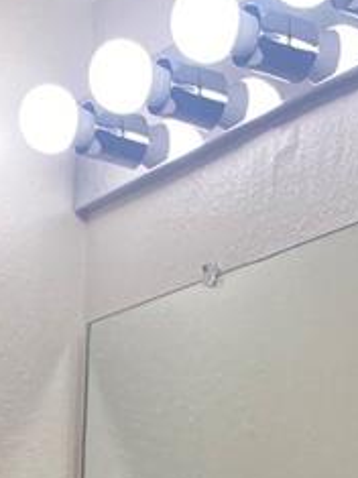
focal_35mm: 133
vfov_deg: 12.1
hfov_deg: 11.1
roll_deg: -2.3
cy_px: 1125
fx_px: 1836
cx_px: 112
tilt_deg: -5.5
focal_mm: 4.25
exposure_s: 1/181
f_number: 1.8
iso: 32
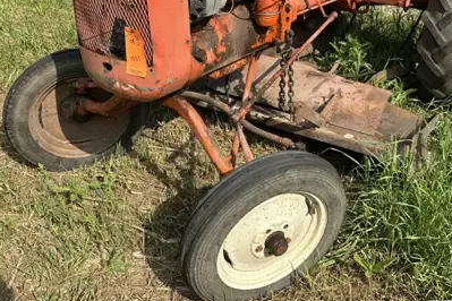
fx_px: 502
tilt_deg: -19.8
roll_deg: -1.9
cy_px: 52
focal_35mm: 40
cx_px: 300
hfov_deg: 47.7
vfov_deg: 32.3
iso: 80
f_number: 1.78
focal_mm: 6.86
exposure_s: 1/2525
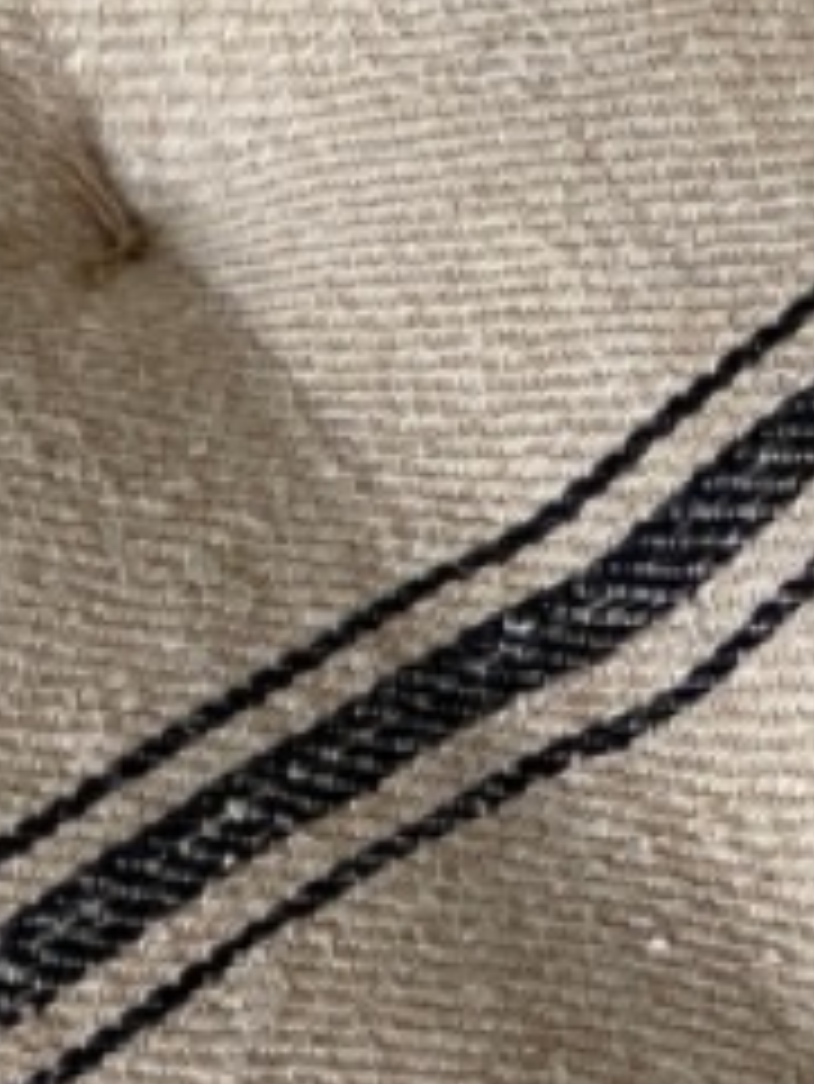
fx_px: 4323
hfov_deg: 10.7
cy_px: 1579
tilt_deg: -78.0
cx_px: 121
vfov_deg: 13.5
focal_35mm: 138
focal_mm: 4.25
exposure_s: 1/50
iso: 100
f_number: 1.8
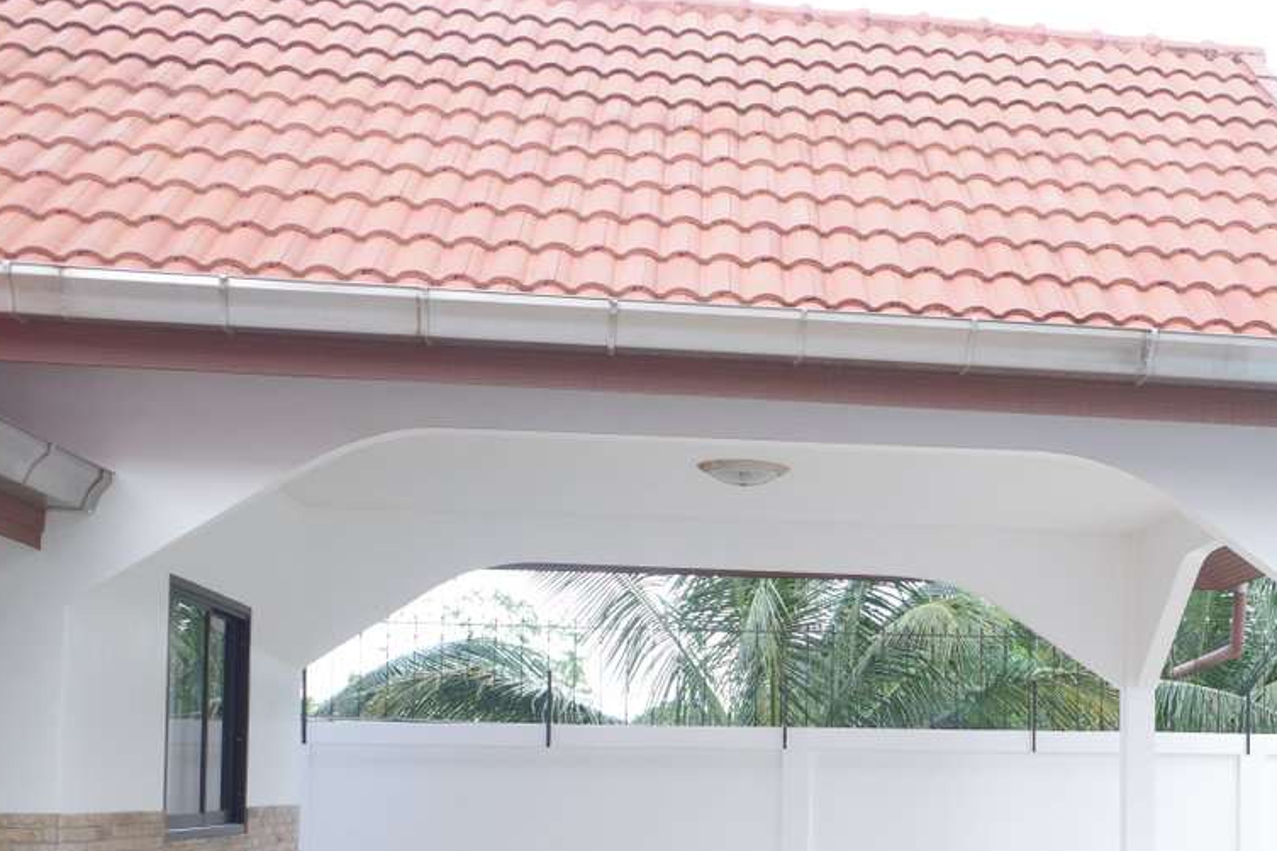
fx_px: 1844
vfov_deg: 25.5
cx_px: 1084
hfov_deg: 36.4
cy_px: 690
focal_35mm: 52
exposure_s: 1/125
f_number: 2.8
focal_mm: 18.3
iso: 200
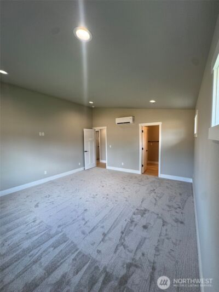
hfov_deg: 85.7
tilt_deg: -4.3
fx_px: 118
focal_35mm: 14
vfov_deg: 102.1
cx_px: 110
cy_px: 146
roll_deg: +0.9
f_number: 2.2
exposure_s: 1/120
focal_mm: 2.22
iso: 100
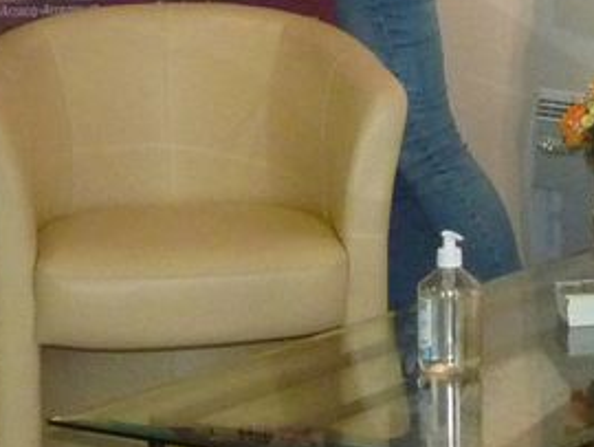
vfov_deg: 10.1
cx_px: 706
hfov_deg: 13.3
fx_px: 2473
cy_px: -115
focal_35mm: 144
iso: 400
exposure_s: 1/50
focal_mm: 4.8
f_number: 3.6
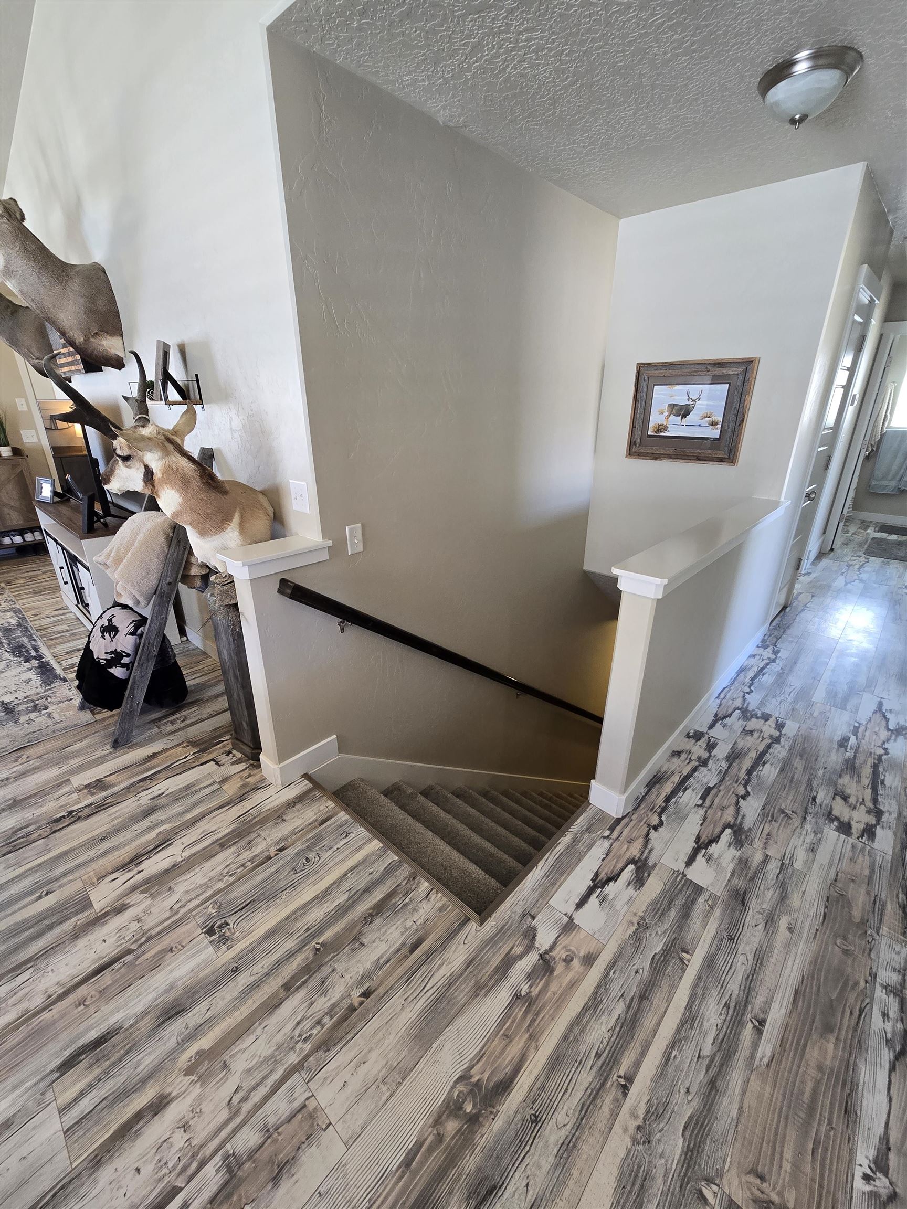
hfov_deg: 89.9
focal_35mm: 13
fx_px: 454
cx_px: 454
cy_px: 604
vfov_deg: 106.2
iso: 200
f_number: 2.2
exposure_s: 1/60
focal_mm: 2.2
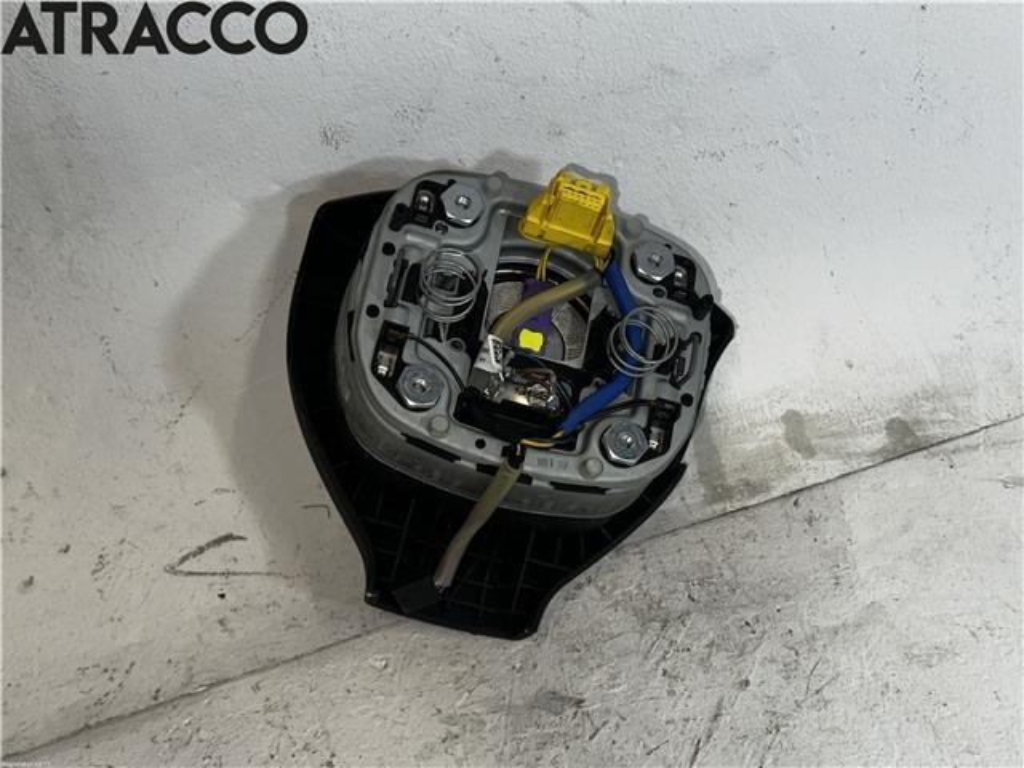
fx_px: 1420
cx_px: 512
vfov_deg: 30.3
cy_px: 384
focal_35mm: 48
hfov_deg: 39.7
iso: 40
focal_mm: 6.86
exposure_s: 1/196
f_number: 1.78
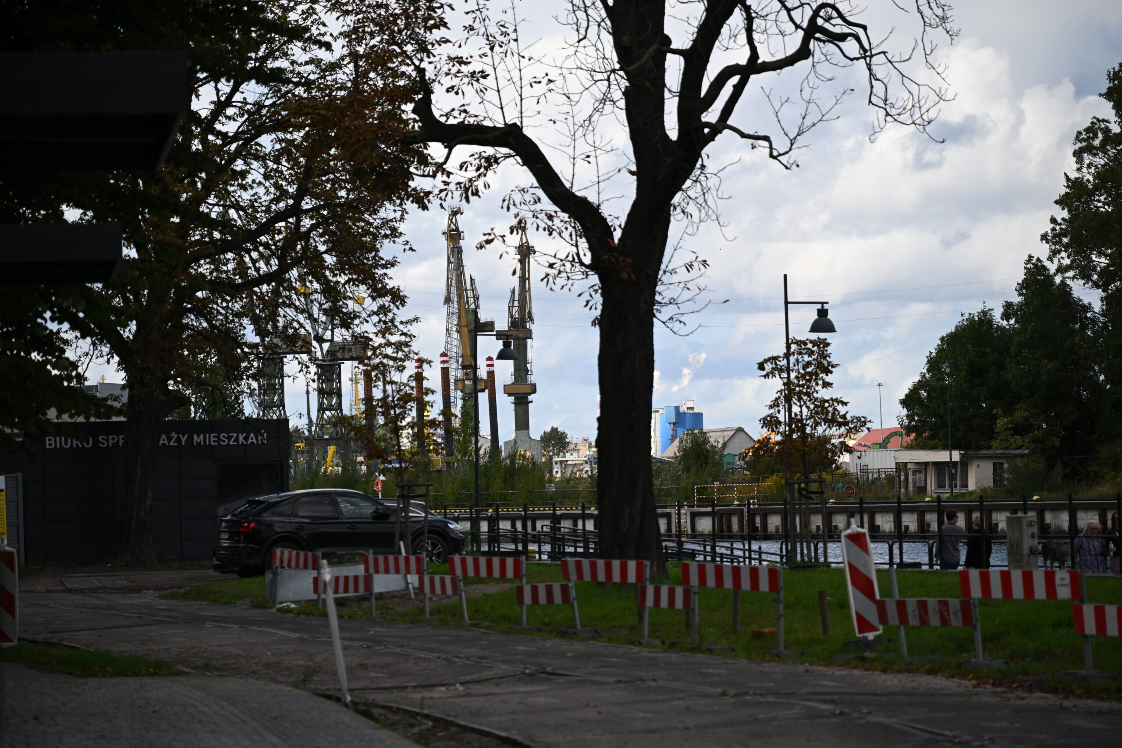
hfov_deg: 17.1
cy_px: 374
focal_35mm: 120
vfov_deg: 11.4
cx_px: 561
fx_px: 3740
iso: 400
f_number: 4
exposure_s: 1/3200
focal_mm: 120
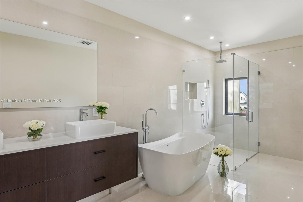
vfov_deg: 59.5
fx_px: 177
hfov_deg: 81.2
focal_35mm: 21
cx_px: 152
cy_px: 101
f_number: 8
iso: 200
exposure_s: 1/10
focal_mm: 21
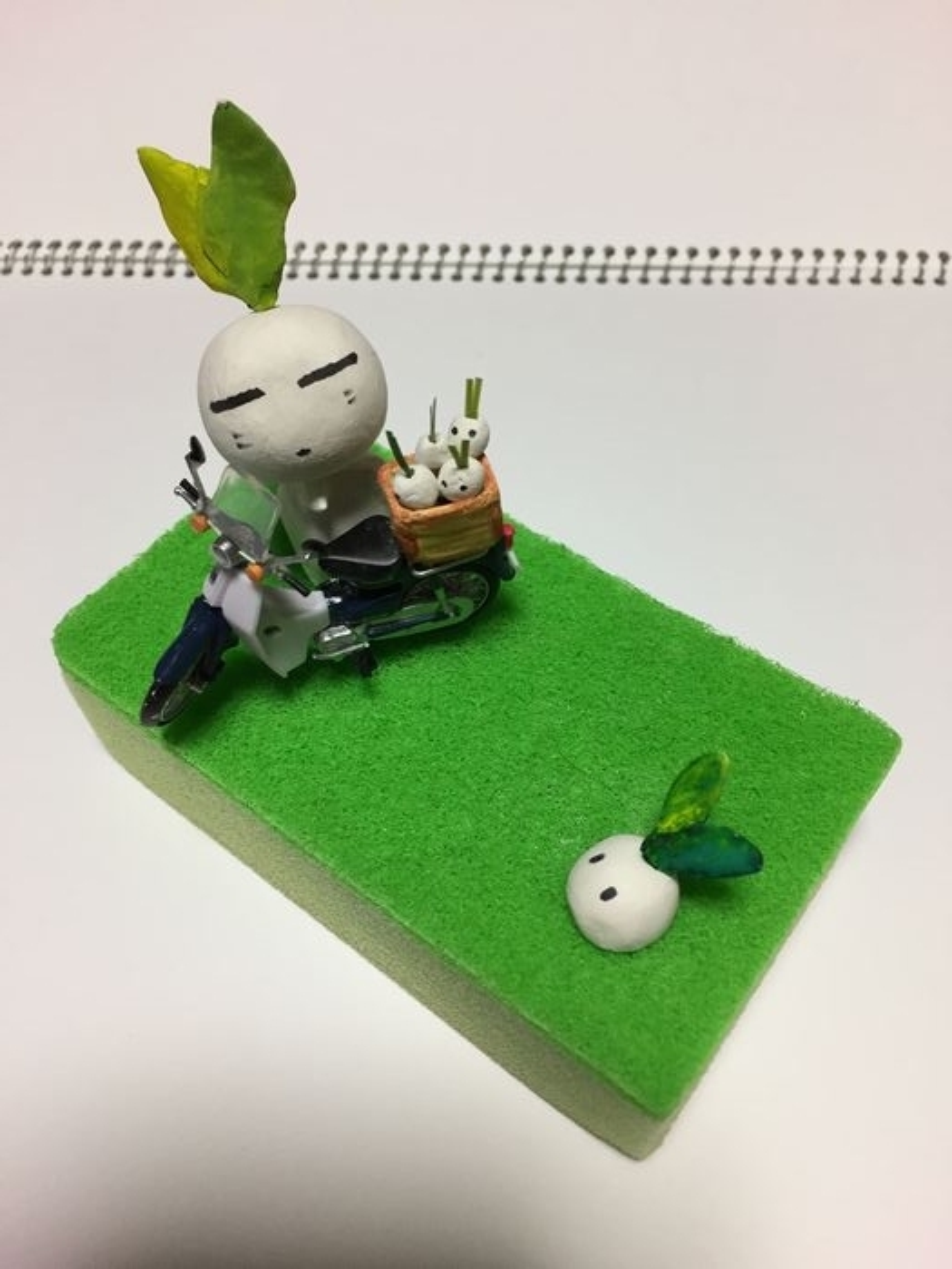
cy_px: 634
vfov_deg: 61.7
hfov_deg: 48.2
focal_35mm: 29
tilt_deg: -53.3
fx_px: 1063
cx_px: 476
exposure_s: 1/30
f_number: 2.2
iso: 40
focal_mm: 4.15
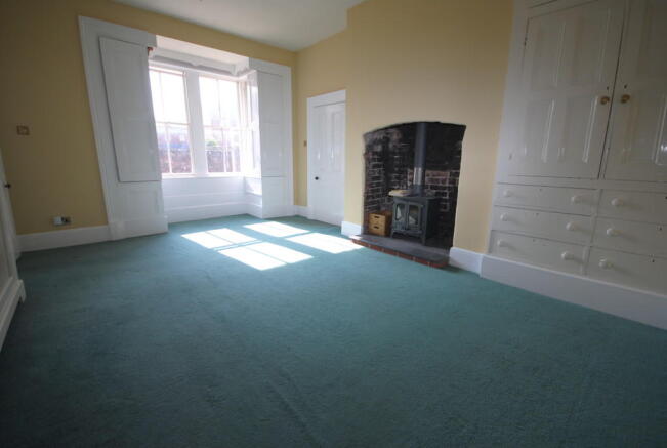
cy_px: 224
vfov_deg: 77.6
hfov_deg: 100.3
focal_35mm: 15
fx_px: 278
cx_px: 334
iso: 200
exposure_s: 1/160
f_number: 4
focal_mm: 10
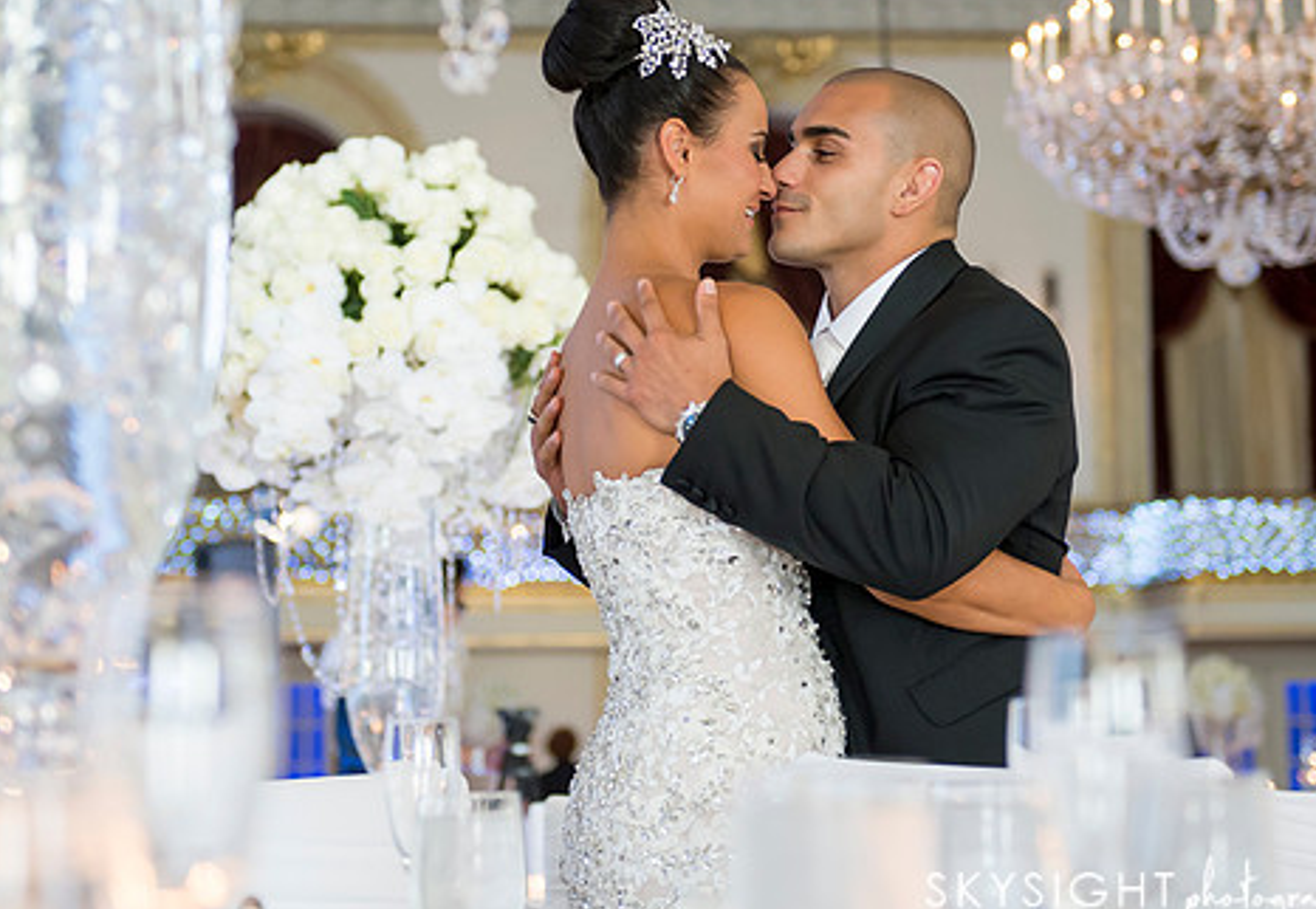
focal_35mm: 85
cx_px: 650
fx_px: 3142
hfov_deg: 23.7
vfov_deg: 16.4
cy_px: 321
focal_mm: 52
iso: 1250
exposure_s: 1/125
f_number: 2.8
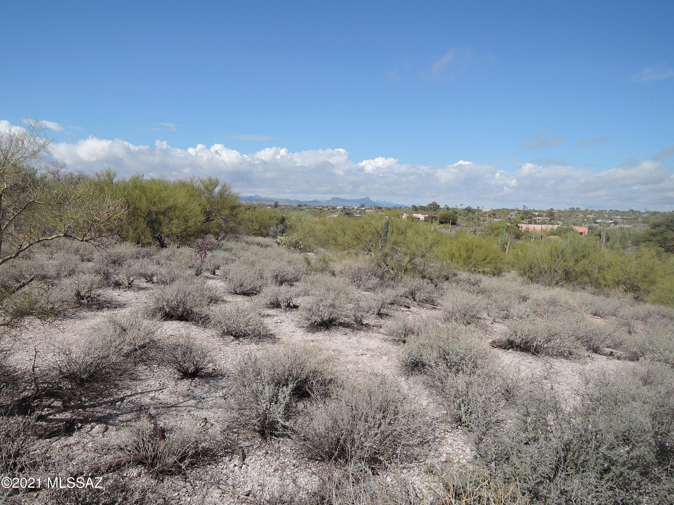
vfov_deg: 56.8
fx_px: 467
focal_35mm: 24
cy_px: 252
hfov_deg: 71.6
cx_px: 337
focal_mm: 5.1
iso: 80
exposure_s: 1/250
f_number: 2.8
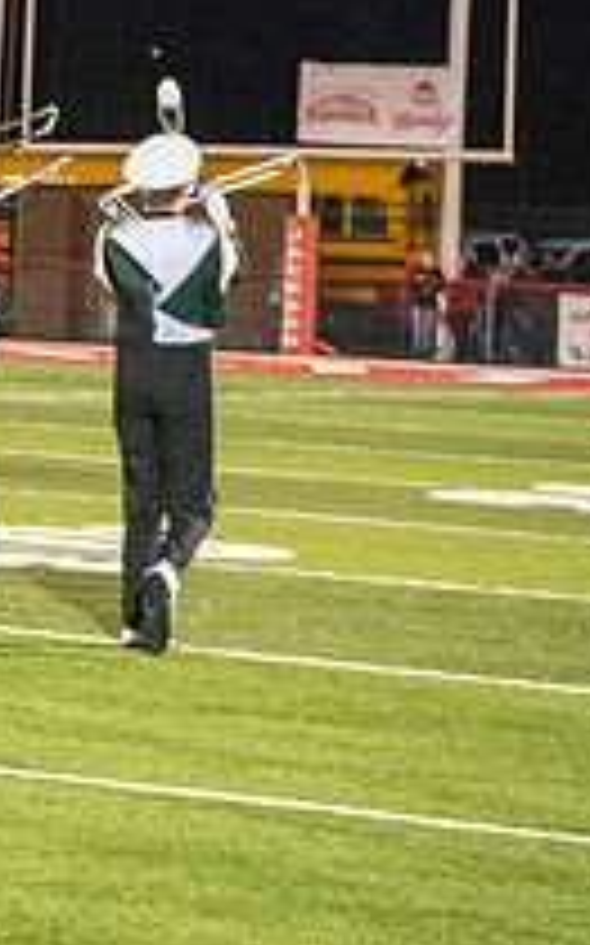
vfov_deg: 10.6
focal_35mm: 197
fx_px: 5075
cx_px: -667
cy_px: 245
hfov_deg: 6.4
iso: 5000
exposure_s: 1/200
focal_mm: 70
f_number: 5.6
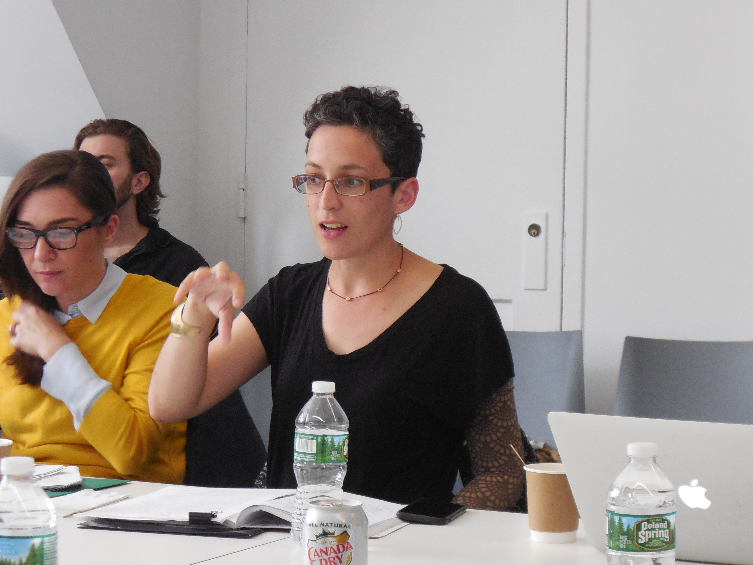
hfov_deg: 21.1
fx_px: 2023
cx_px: 376
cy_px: 282
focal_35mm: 93
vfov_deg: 15.9
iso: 800
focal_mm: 16.5
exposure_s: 1/50
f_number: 4.6
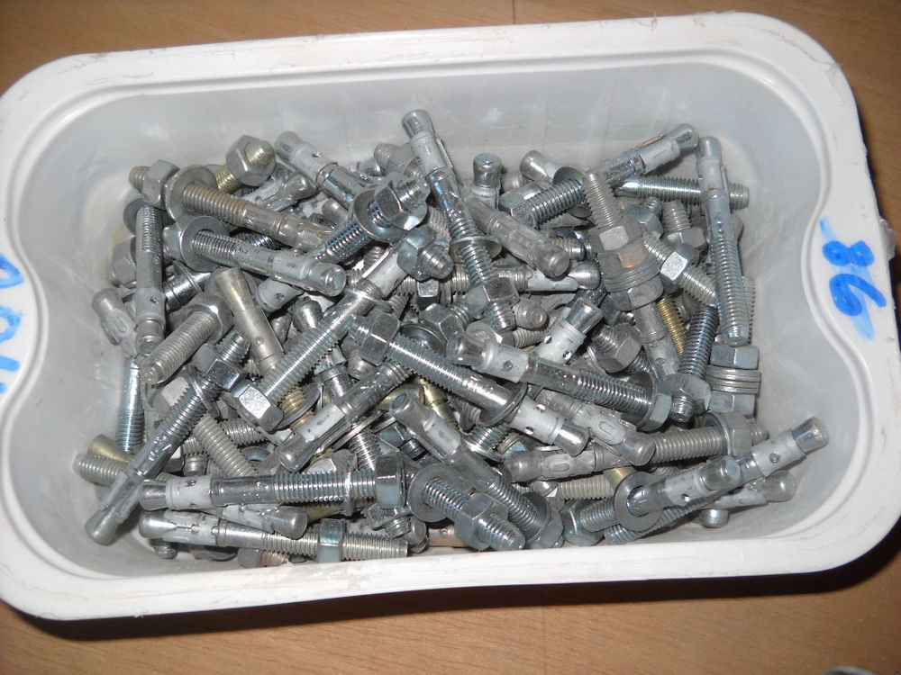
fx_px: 1067
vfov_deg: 35.1
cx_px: 450
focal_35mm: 41
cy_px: 338
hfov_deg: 45.8
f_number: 5.5
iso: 64
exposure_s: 1/30
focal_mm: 6.72
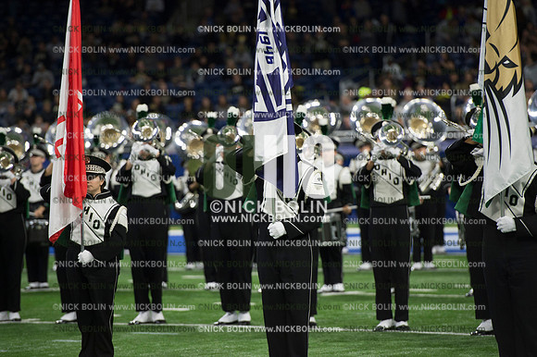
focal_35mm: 200
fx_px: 2982
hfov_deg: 10.3
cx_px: 268
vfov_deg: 6.9
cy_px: 178
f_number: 3.5
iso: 2500
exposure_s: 1/1600
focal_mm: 200
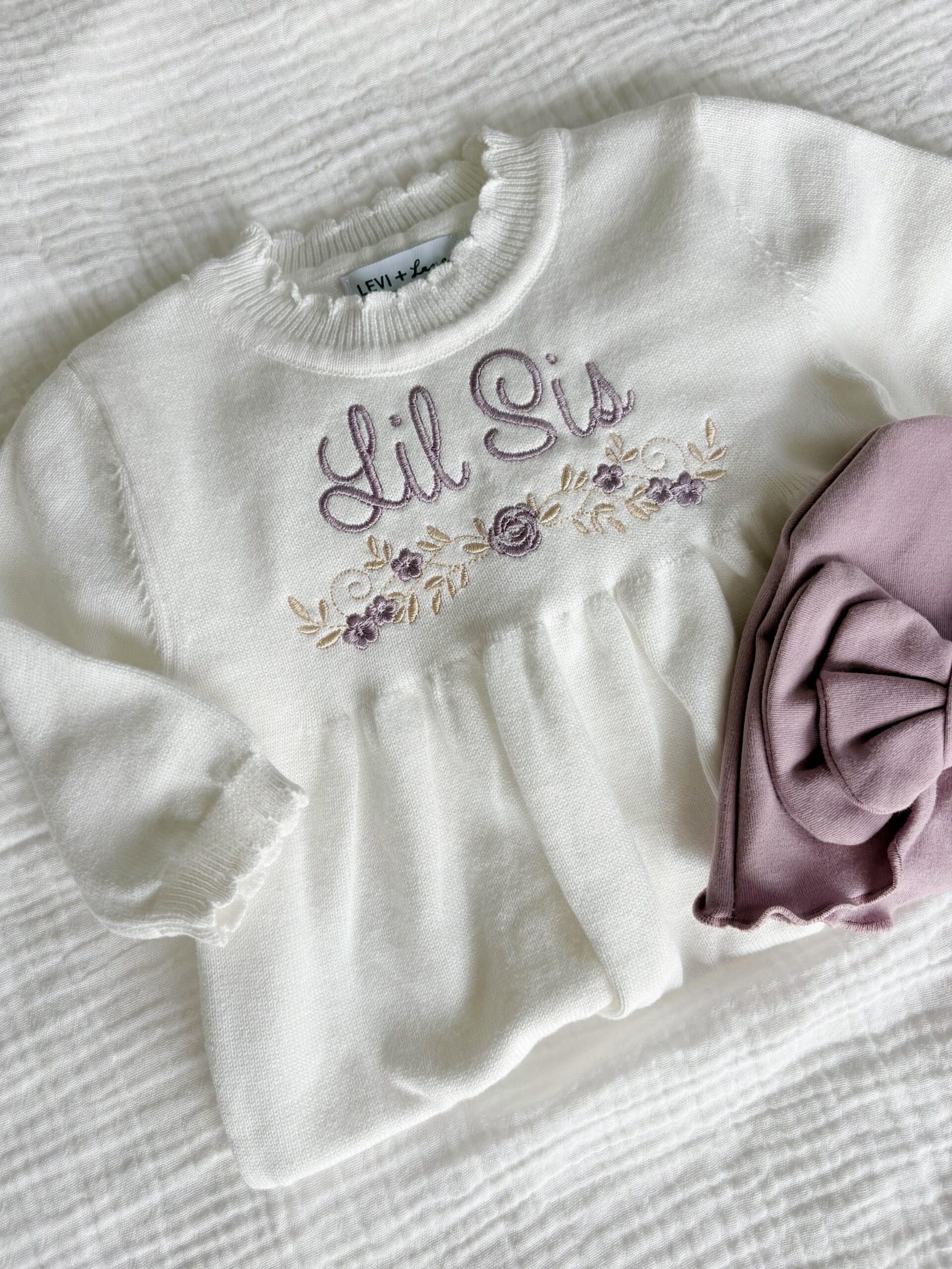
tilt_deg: -82.5
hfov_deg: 53.1
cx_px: 476
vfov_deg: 67.3
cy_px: 634
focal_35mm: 26
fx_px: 953
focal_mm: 5.96
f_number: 1.6
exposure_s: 1/122
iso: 50
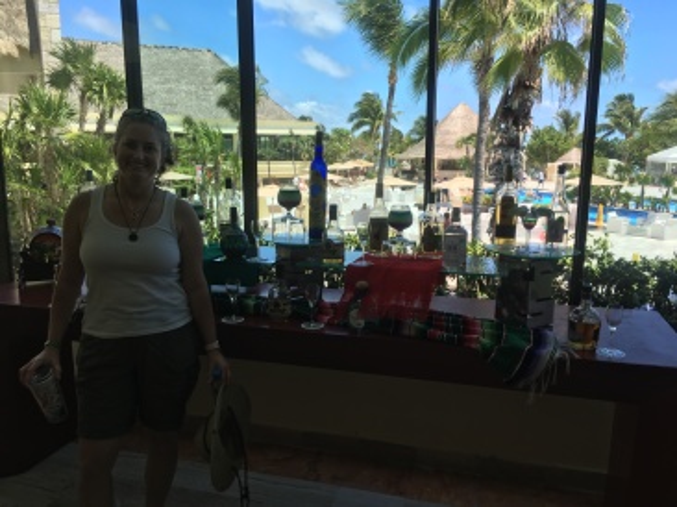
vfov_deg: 48.2
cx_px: 338
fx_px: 567
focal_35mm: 29
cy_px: 254
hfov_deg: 61.7
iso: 25
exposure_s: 1/845
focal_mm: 4.15
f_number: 2.2
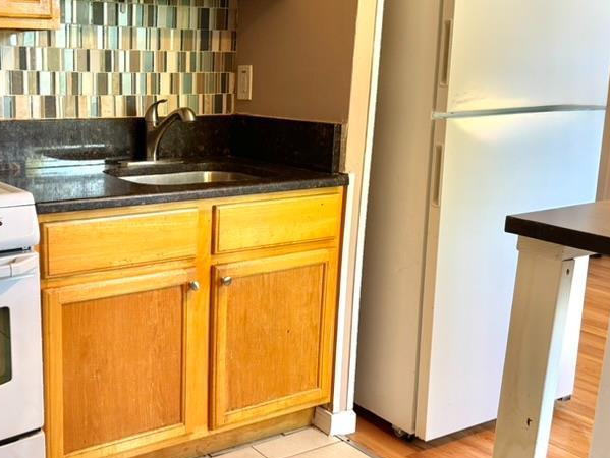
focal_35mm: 41
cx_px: 155
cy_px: 228
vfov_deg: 35.2
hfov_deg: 44.3
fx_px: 723
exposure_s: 1/60
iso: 160
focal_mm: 6.76
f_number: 1.78
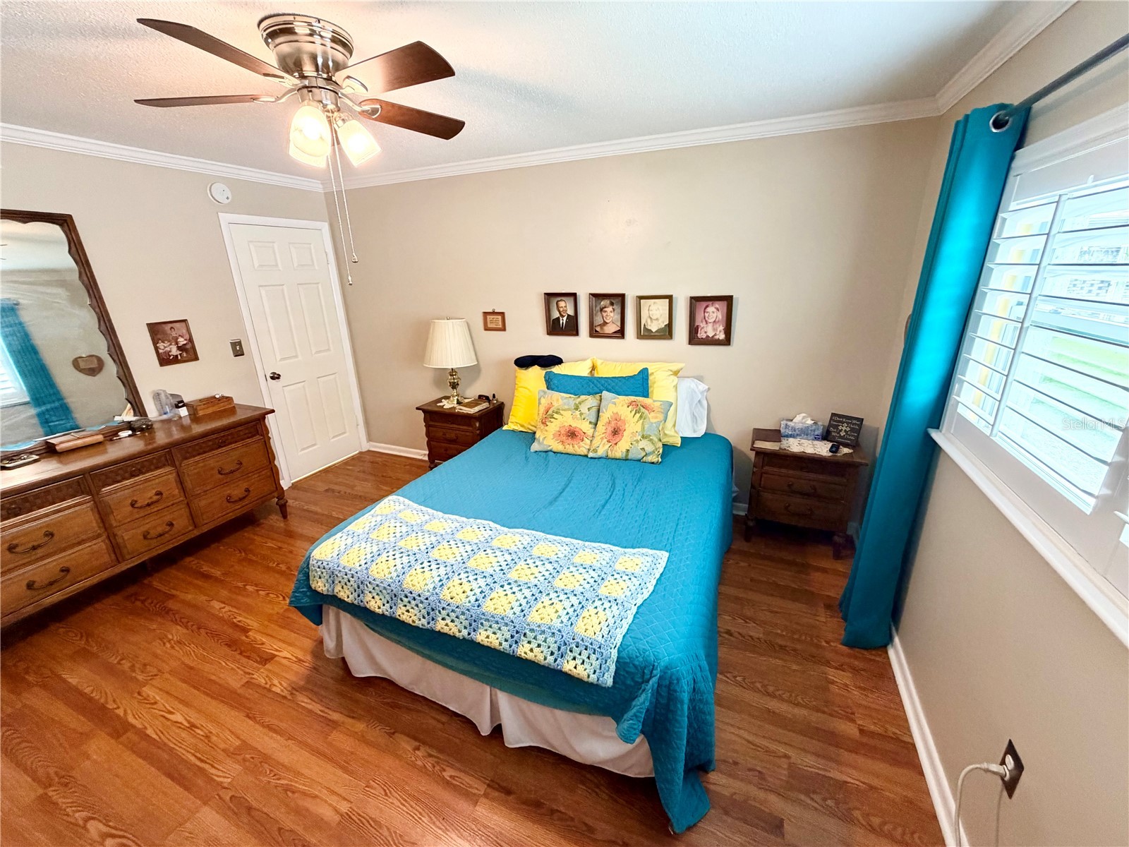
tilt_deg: -19.1
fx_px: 457
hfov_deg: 102.1
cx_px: 564
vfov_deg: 85.7
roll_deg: +1.8
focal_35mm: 14
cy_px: 424
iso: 320
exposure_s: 1/60
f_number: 2.2
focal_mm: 2.22
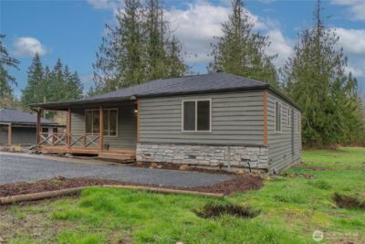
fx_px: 274
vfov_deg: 48.0
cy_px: 122
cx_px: 182
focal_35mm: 27
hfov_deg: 67.4
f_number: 9
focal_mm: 18
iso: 500
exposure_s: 1/160
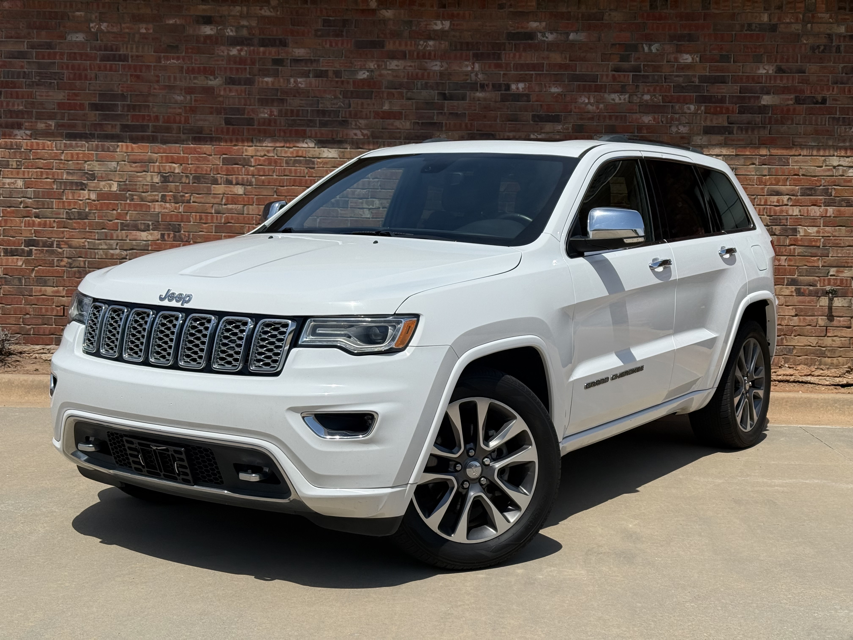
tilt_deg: -2.3
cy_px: 320
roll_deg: -1.7
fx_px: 1183
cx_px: 426
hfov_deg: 39.7
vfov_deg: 30.3
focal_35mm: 48
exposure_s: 1/8772
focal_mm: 6.76
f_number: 1.78
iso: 100
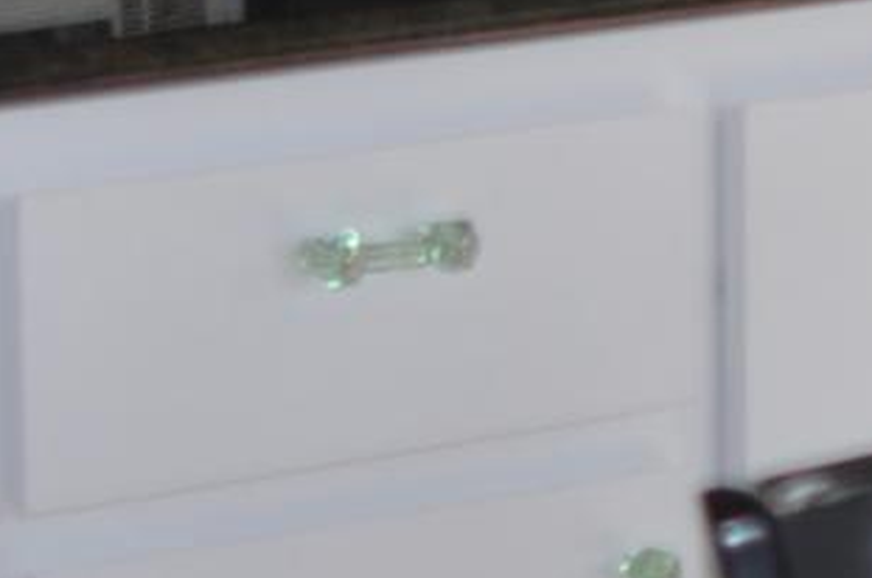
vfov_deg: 4.9
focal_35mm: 277
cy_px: -328
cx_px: 1988
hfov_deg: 7.1
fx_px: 6696
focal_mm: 28
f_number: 2.8
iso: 200
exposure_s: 1/160
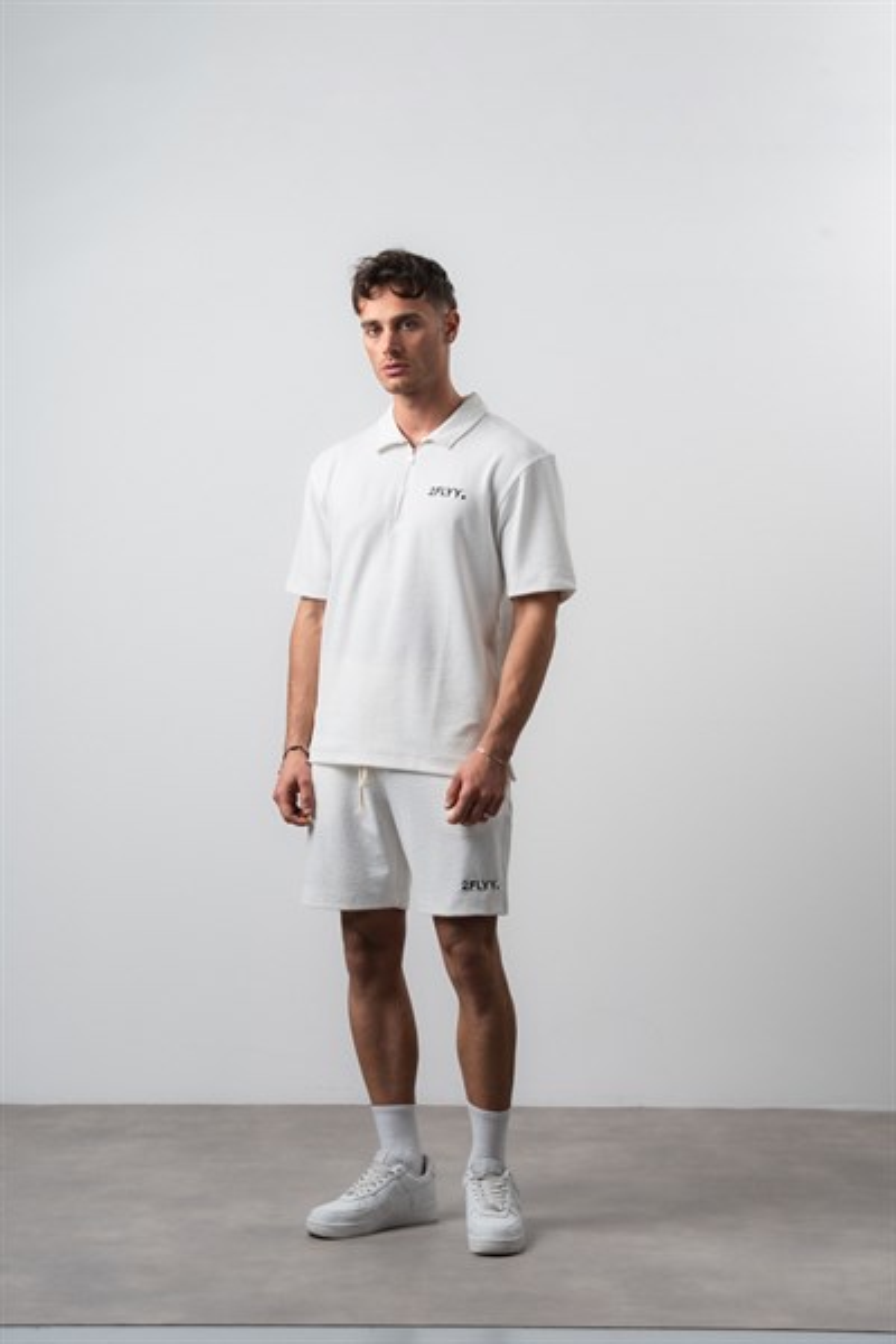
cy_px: 672
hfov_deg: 19.5
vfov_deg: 28.8
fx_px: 2613
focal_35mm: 70
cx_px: 448
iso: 100
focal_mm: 70
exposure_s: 1/125
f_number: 10
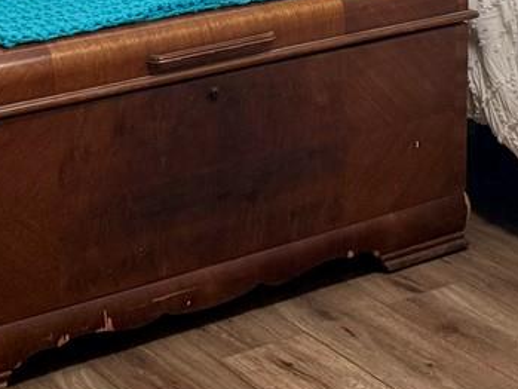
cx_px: 573
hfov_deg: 17.3
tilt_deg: -5.8
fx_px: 1647
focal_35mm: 110
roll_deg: -0.4
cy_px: -243
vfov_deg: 12.6
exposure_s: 1/120
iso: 160
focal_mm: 6.76
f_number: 1.78
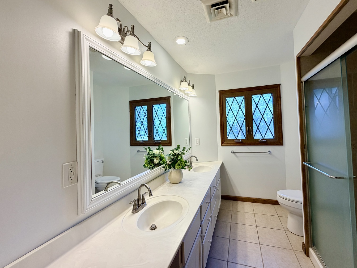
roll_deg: +2.1
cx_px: 191
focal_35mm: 15
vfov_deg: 81.7
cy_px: 128
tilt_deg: +1.3
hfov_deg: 98.0
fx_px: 155
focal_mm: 2.22
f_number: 2.2
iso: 64
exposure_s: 1/120
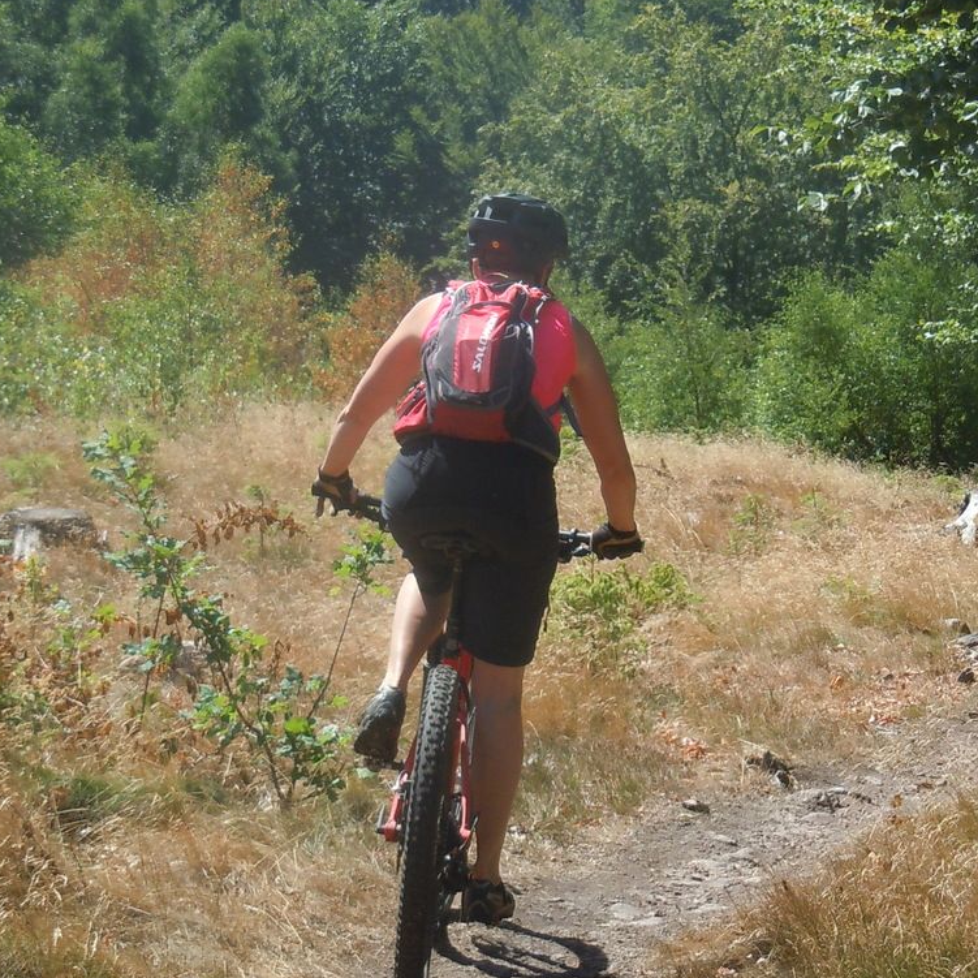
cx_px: 448
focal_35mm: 128
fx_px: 4091
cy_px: 259
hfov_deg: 13.6
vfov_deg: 13.6
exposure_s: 1/400
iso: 100
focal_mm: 12.2
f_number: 4.1
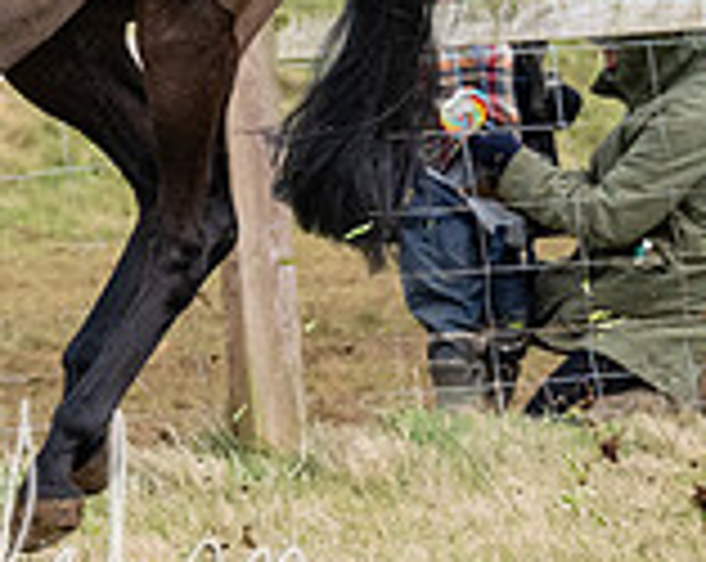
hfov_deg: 2.4
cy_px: -58
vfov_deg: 1.9
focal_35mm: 818
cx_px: -227
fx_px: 17060
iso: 800
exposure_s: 1/1600
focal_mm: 135
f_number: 4
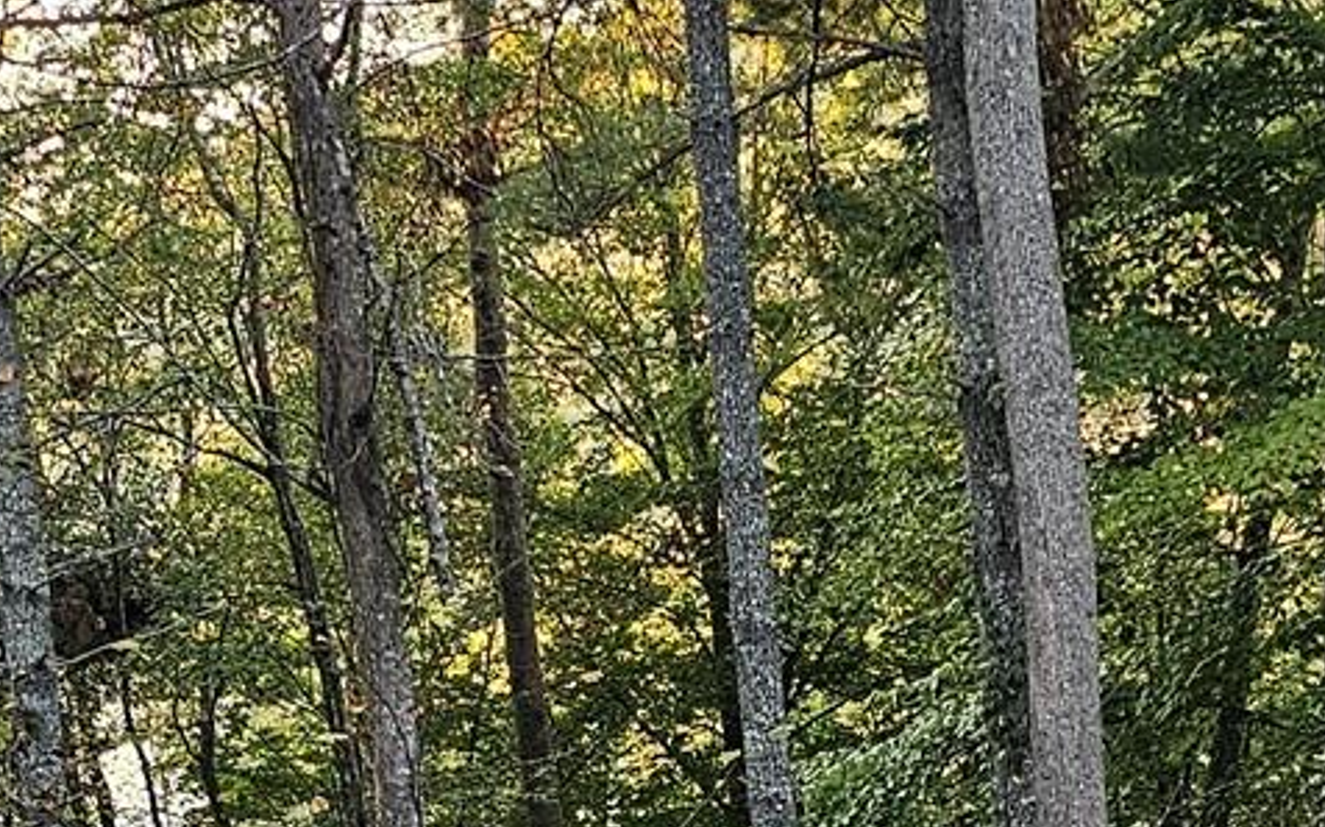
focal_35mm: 105
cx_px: 757
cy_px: 1512
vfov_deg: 11.5
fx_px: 3790
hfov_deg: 19.8
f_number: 1.7
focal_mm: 6.3
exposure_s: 1/180
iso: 200
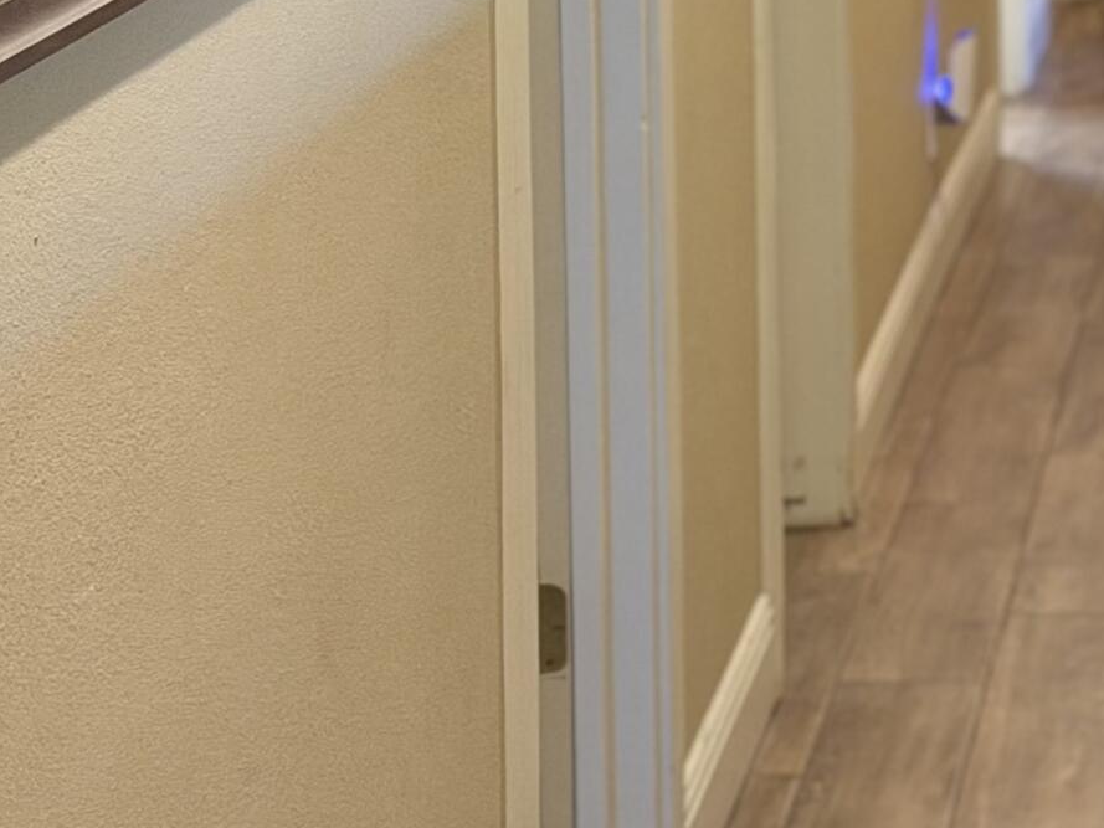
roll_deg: +0.7
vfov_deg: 9.0
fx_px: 5167
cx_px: 1186
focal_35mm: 162
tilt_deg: -3.8
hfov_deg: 12.0
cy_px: -278
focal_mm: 6.76
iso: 250
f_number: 1.78
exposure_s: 1/60
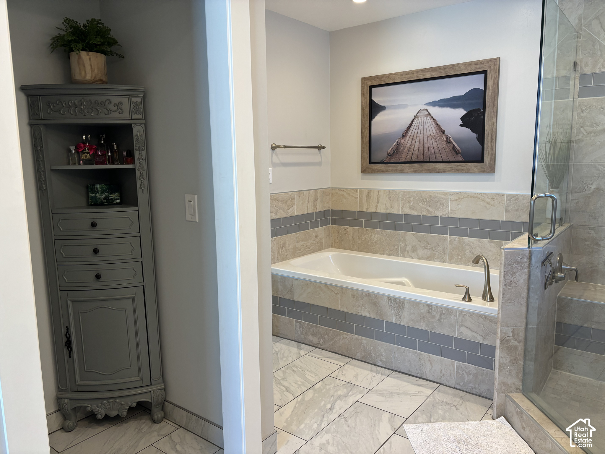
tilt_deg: -8.1
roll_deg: +0.4
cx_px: 302
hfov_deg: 67.3
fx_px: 454
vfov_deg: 53.1
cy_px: 227
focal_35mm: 26
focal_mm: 5.96
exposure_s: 1/120
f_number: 1.6
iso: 100
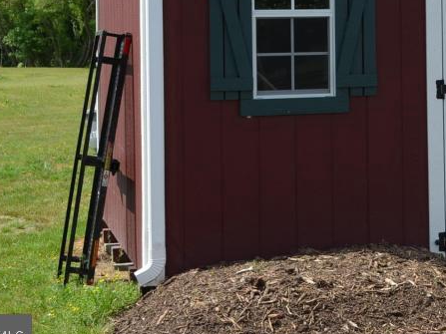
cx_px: 485
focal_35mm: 108
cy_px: -28
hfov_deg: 17.6
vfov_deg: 13.4
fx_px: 1394
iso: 125
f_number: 8
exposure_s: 1/250
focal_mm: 29
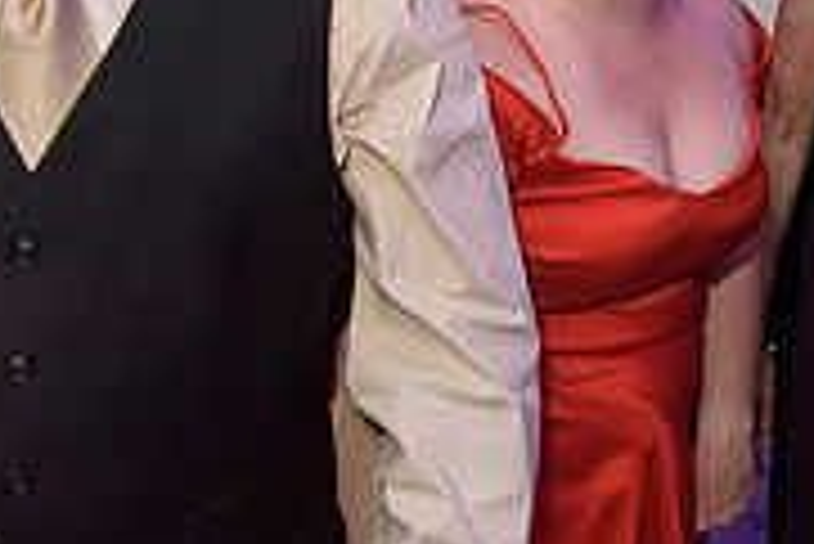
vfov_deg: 16.5
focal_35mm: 77
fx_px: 1742
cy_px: -218
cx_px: 1273
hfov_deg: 21.4
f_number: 3.2
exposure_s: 1/125
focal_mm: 24
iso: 3200
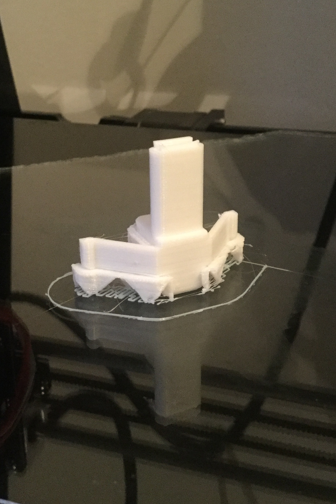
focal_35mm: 46
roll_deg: -0.2
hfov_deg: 29.2
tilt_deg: -24.4
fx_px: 644
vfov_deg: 42.7
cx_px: 171
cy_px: 242
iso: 500
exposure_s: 1/15
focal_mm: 3.3
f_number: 2.4
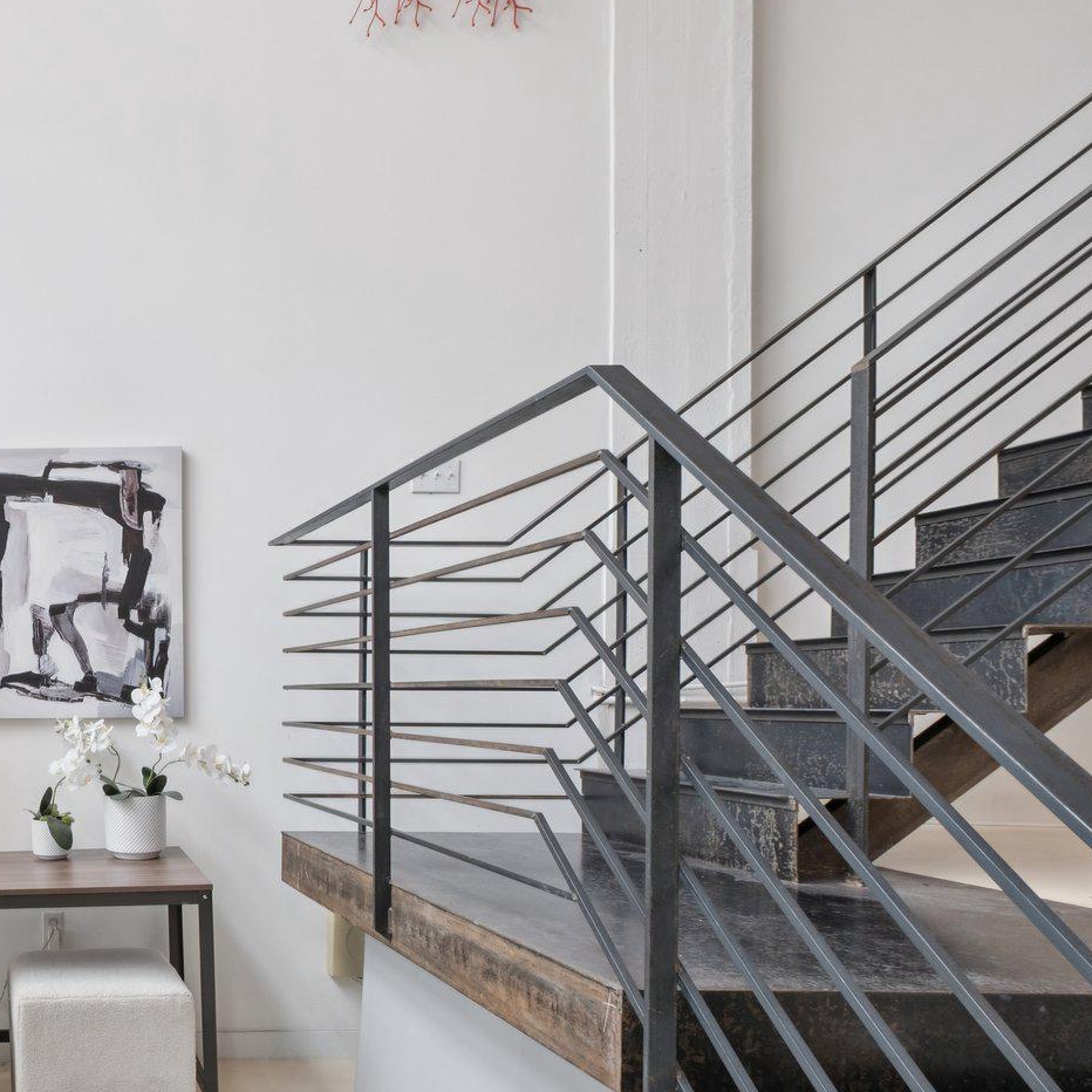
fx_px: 999
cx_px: -27
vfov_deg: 56.7
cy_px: 675
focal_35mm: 28
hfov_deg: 46.7
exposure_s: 1/25
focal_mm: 10
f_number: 8
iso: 250
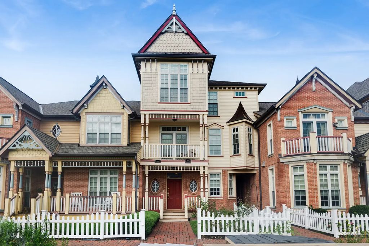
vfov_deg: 59.5
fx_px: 215
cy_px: 123
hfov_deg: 81.2
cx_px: 184
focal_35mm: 21
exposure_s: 1/500
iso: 250
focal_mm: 14
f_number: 8
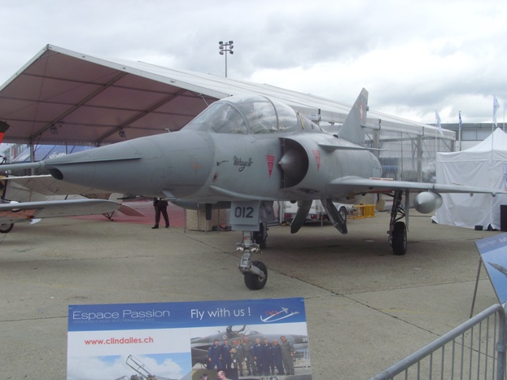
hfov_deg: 50.1
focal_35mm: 37
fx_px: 542
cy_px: 191
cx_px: 252
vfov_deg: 38.7
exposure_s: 1/250
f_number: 5.5
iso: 80
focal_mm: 6
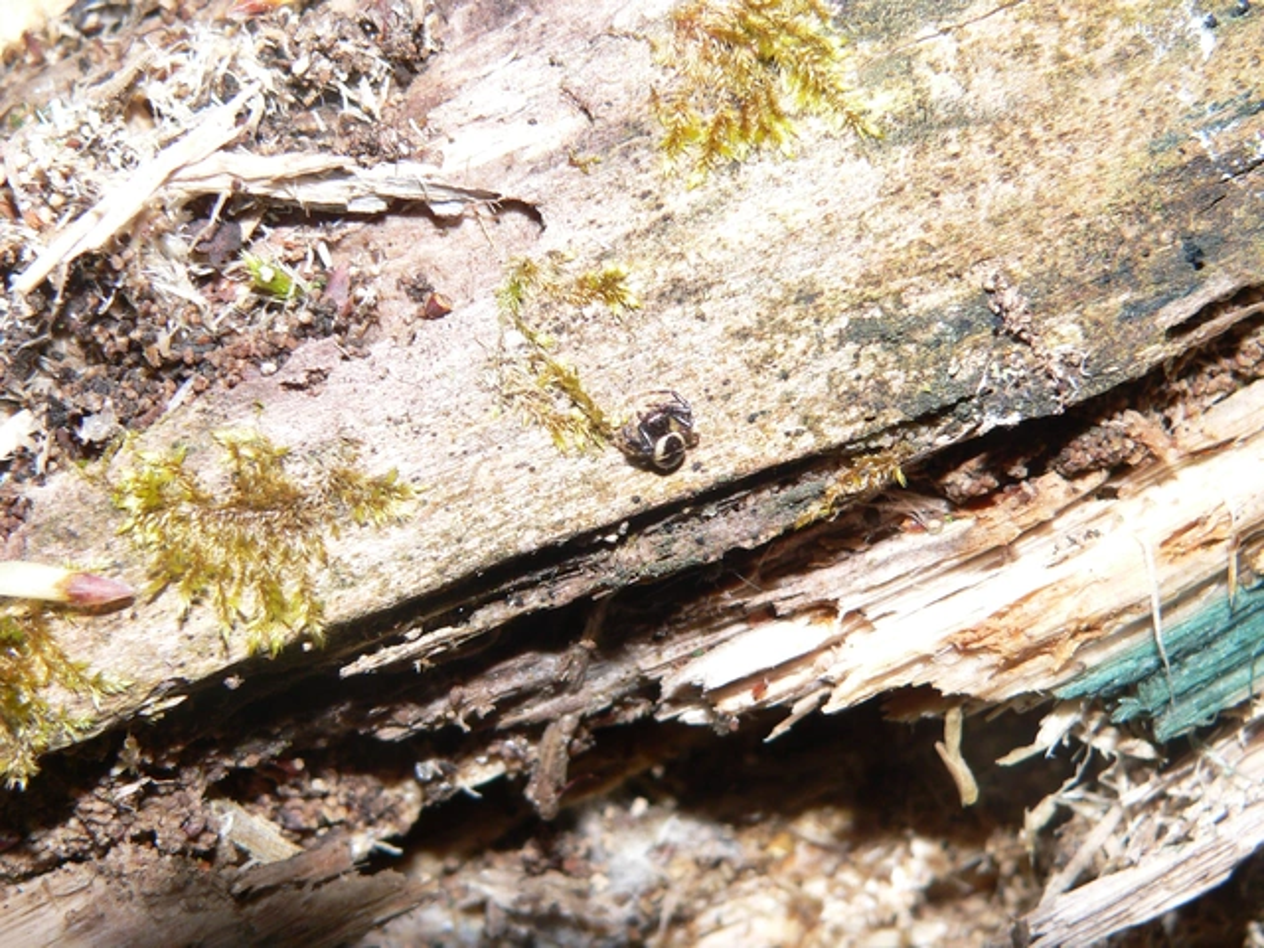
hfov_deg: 27.8
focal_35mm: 70
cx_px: 632
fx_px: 2556
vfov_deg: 21.0
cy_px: 474
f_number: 4
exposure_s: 1/60
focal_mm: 11.6
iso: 100
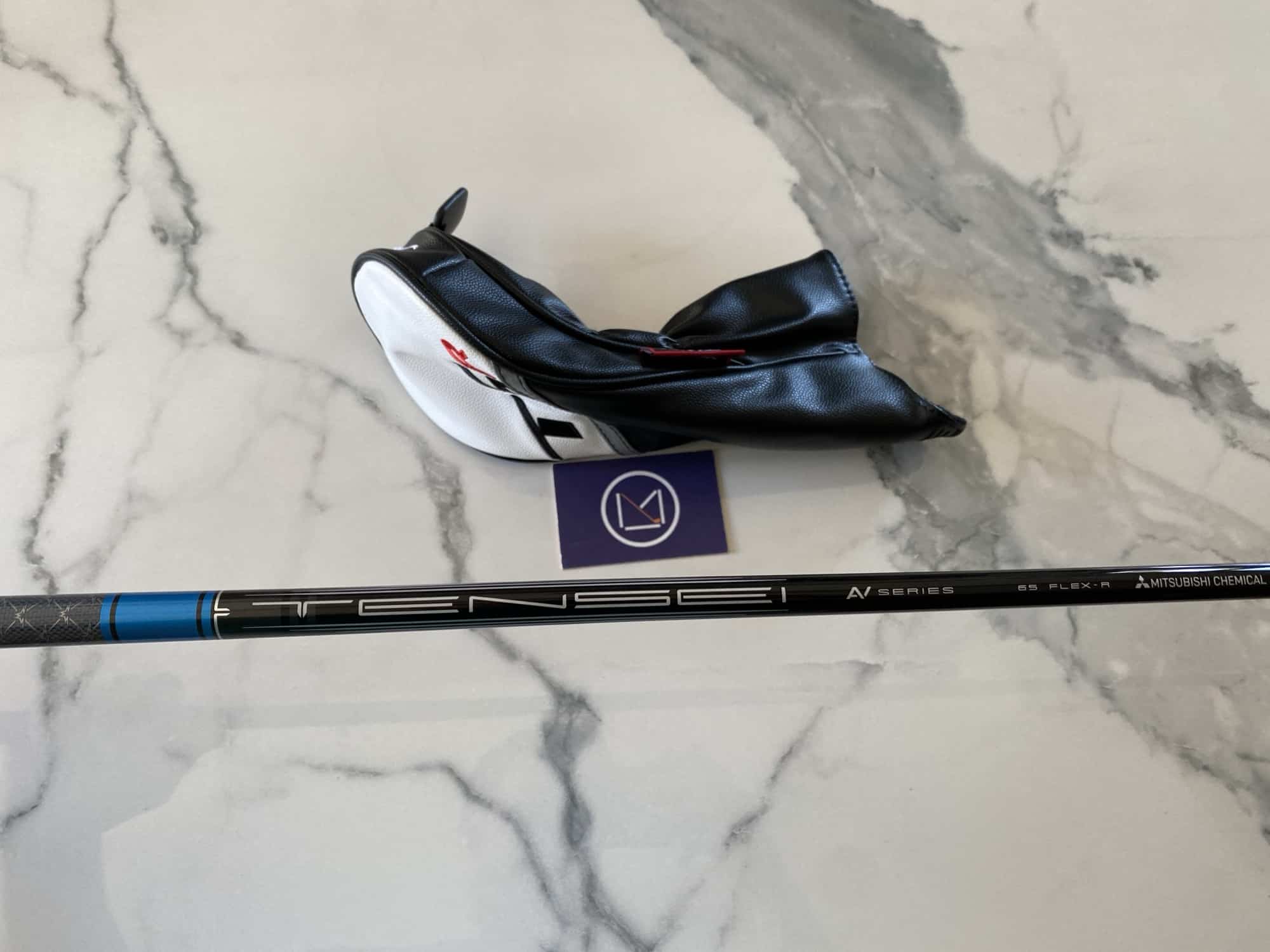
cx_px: 635
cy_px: 476
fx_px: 954
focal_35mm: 26
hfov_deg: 67.3
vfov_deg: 53.1
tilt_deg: -72.0
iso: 125
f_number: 1.8
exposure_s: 1/121
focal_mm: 4.25
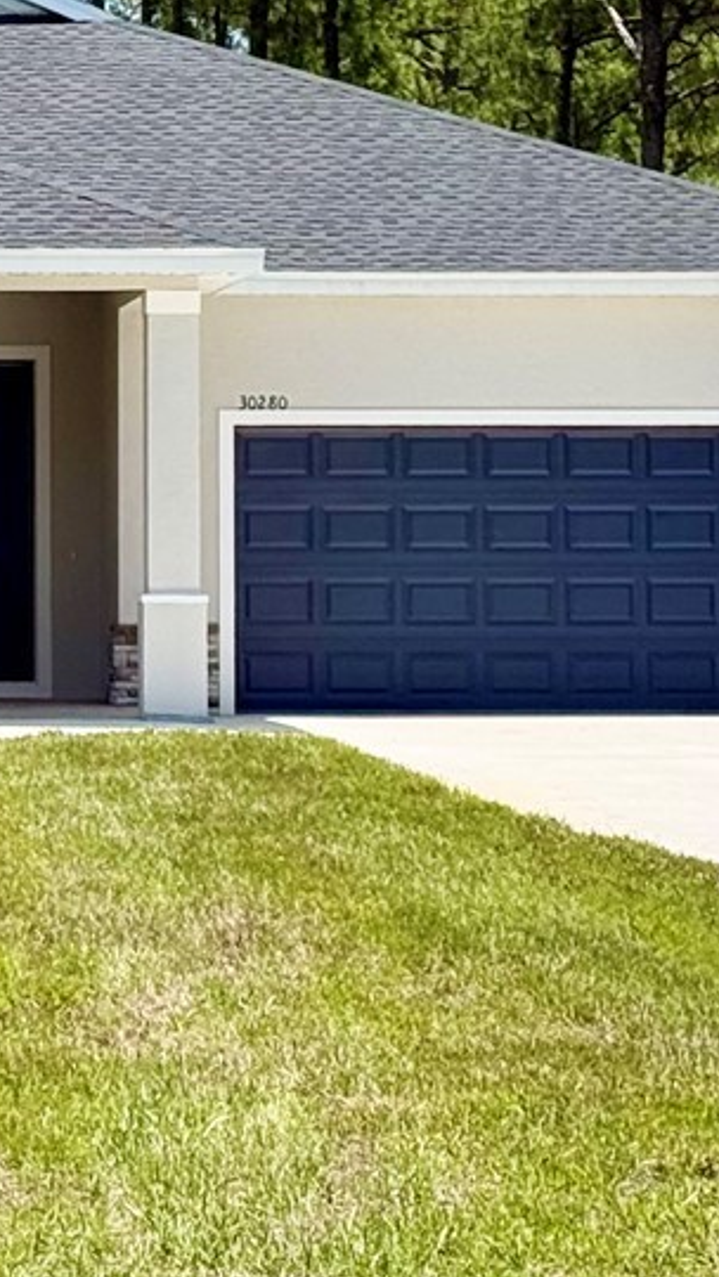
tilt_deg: +3.8
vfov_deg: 13.8
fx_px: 5250
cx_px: -187
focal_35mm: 155
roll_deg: +0.1
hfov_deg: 7.8
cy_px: 270
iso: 64
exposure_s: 1/5587
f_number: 1.78
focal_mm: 6.76
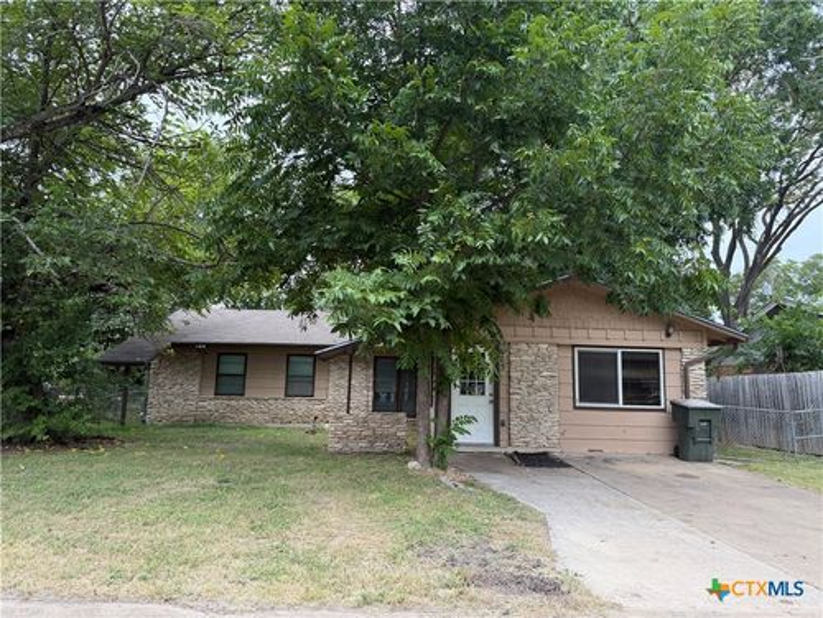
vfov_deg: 56.8
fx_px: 571
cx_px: 412
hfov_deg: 71.6
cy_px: 309
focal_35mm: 24
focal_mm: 6.76
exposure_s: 1/1046
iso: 100
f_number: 1.78
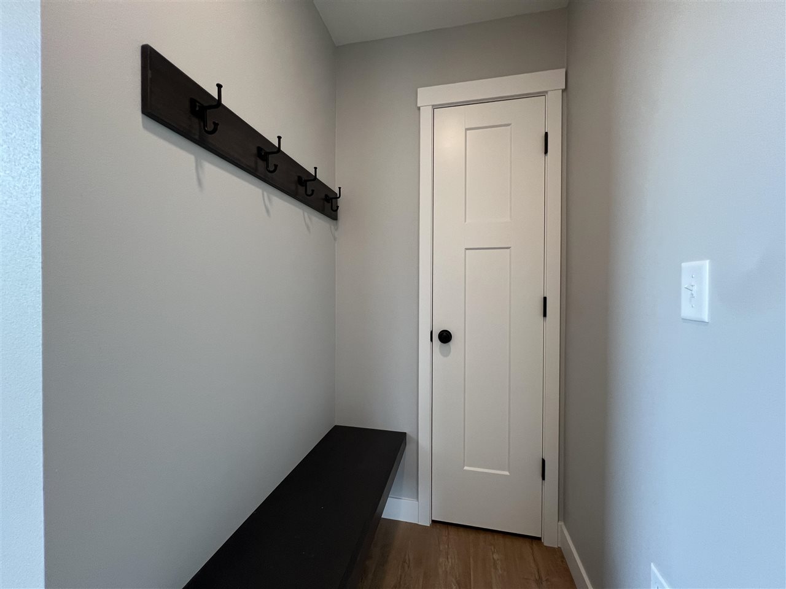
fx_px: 295
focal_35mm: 13
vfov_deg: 89.9
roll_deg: +0.0
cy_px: 294
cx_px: 393
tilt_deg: -0.2
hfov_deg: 106.2
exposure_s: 1/120
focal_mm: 1.57
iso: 160
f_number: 1.8
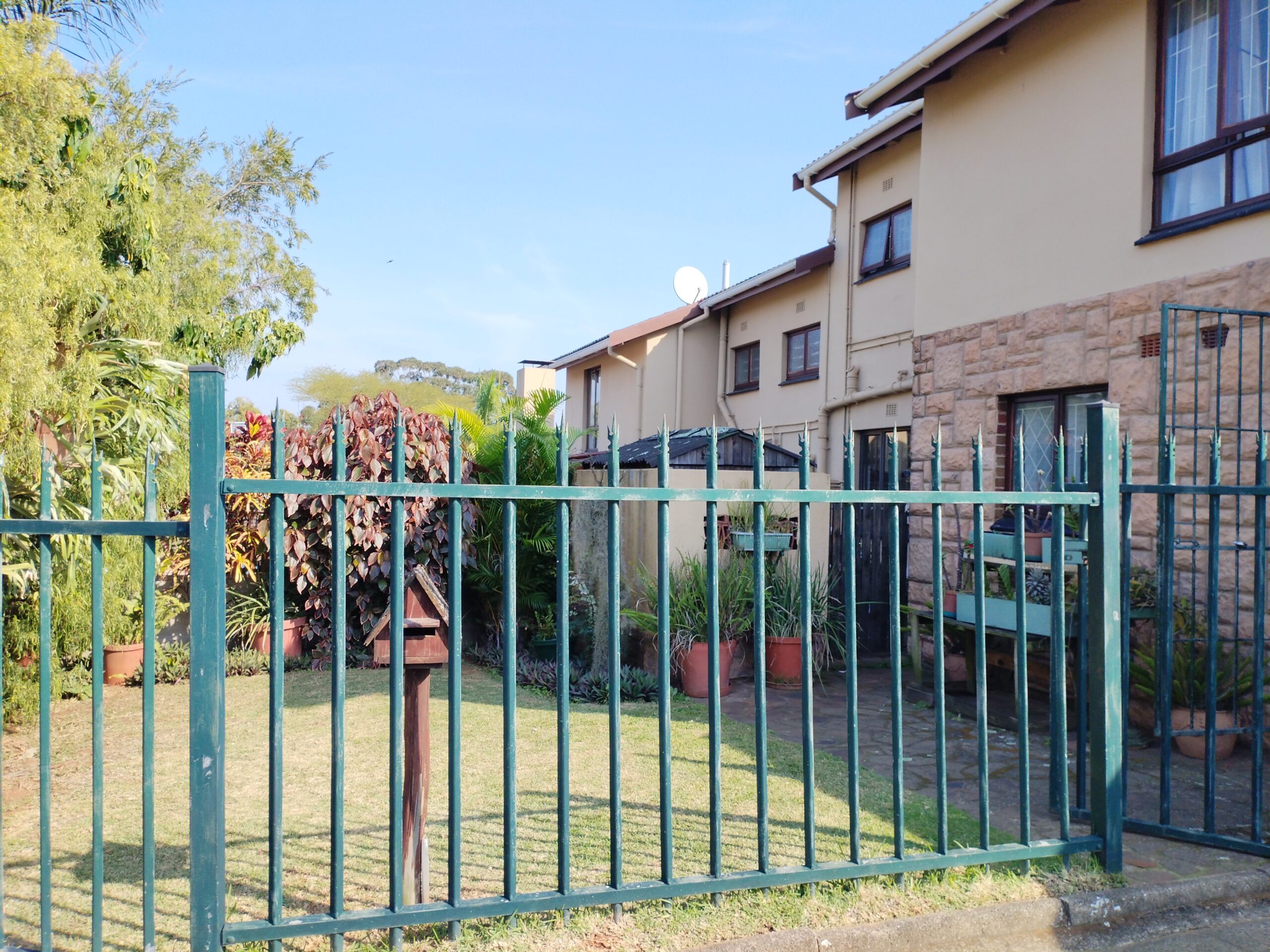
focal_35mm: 26
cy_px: 476
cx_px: 635
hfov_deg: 67.3
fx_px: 954
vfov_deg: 53.1
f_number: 1.8
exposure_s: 1/610
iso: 100
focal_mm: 4.25
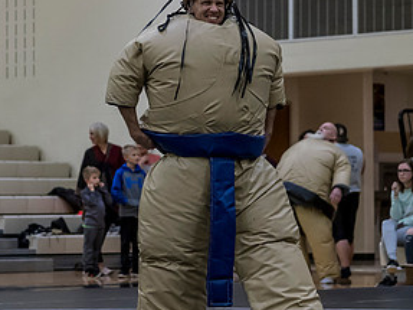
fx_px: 2171
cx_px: 204
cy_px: 100
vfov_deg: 8.1
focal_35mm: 182
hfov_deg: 10.9
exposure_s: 1/1000
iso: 1600
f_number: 2
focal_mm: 45
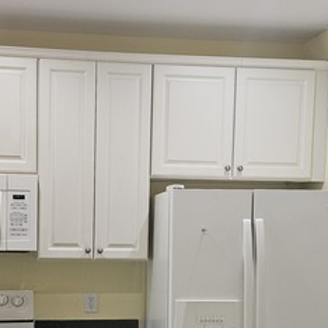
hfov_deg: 29.3
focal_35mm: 58
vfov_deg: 28.9
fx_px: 622
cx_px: 101
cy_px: 266
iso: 250
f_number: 1.8
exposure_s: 1/120
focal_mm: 5.4
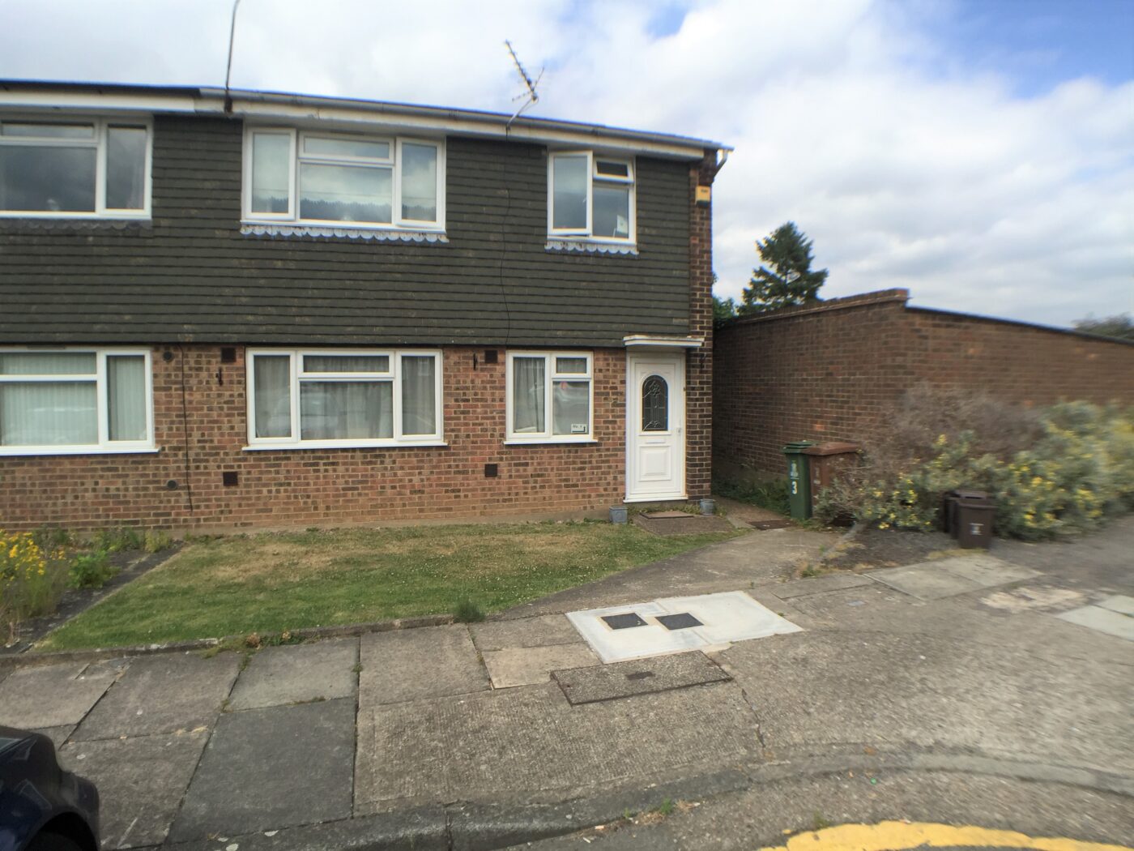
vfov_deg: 48.2
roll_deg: -1.4
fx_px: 950
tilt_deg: -4.7
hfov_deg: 61.7
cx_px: 567
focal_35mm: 29
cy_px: 426
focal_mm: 4.15
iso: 32
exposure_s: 1/1721
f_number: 2.2
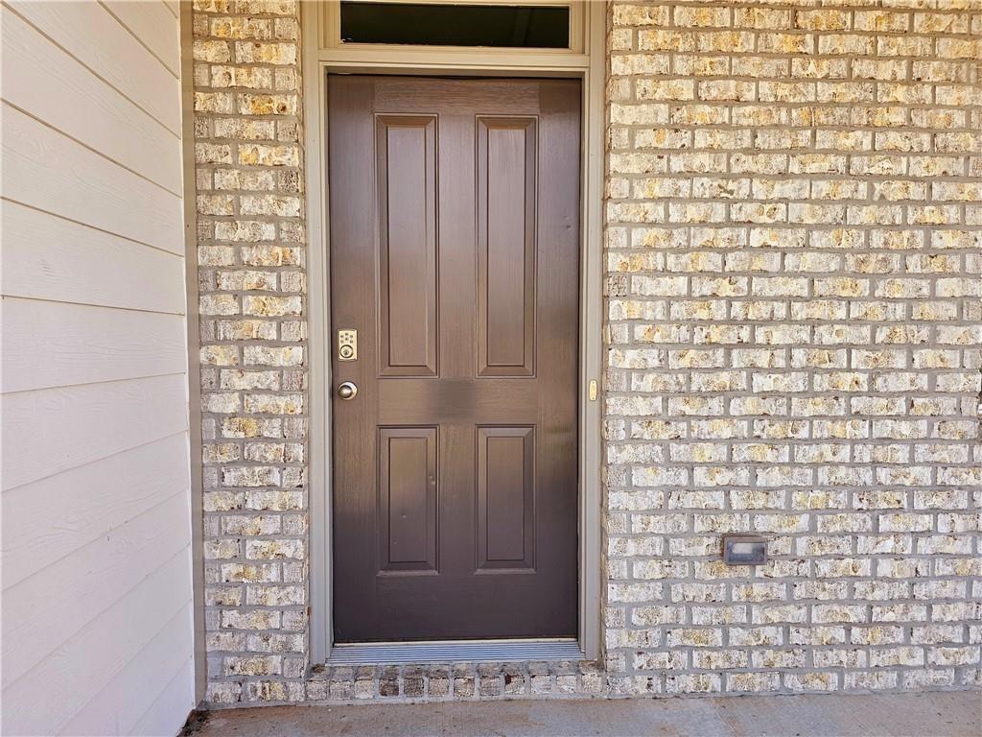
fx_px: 652
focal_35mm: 23
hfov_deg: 73.9
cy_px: 368
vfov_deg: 58.9
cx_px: 491
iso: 40
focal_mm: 6.3
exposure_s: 1/370
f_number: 1.7
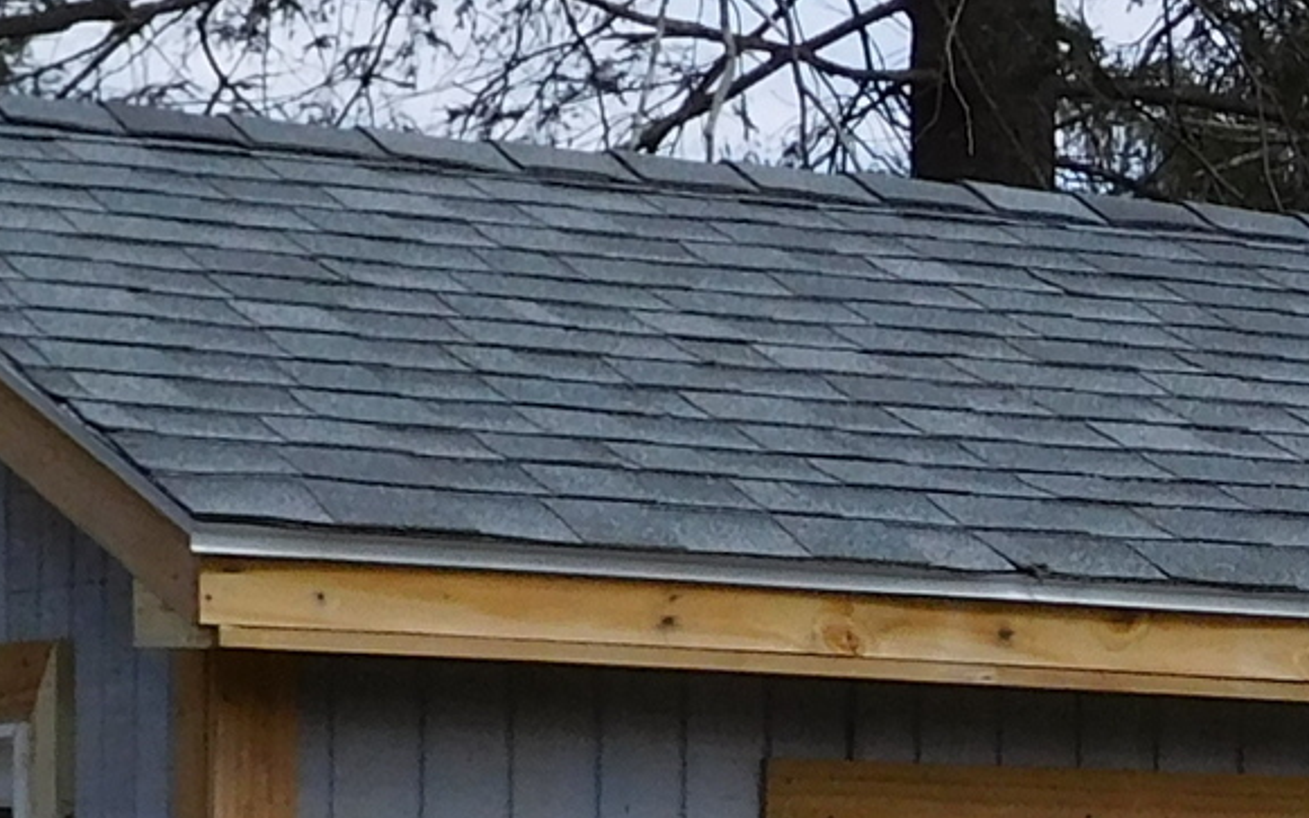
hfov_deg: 13.2
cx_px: 1210
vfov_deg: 8.2
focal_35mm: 157
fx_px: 5600
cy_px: 1242
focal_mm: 5
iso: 125
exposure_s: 1/1250
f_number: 3.5
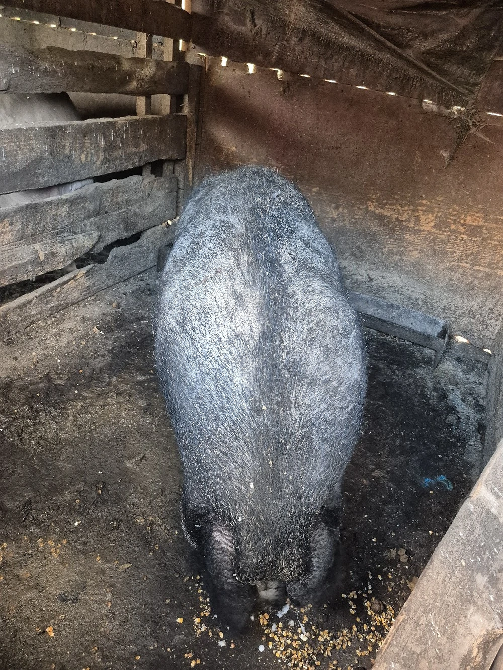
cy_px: 335
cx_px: 252
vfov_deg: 73.9
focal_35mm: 23
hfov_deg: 58.9
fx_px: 446
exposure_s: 1/100
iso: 1250
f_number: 1.8
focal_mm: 5.4
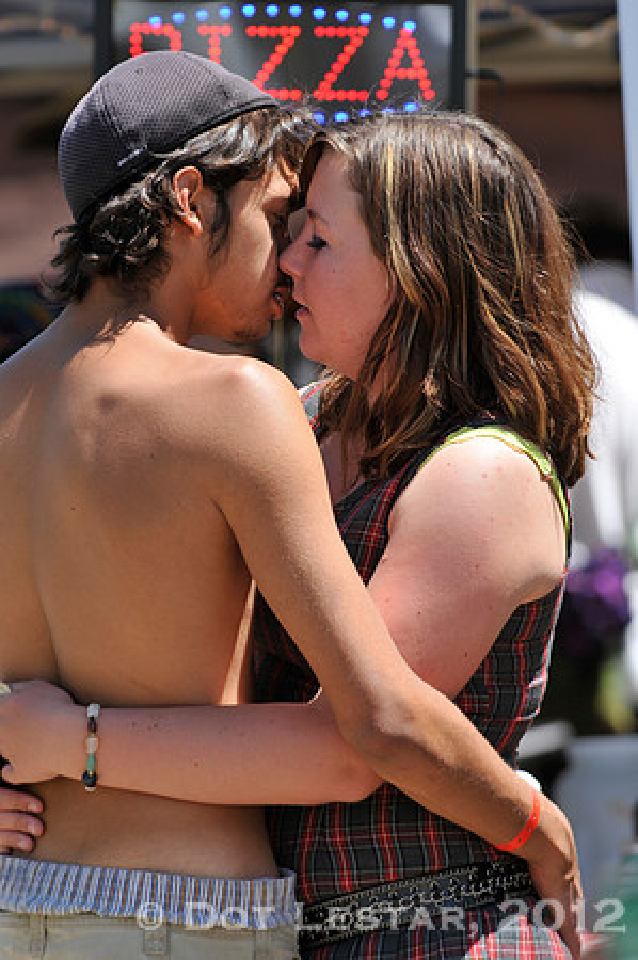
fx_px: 15986
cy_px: 480
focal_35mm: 600
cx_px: 319
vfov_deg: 3.4
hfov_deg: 2.3
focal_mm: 400
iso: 200
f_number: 9
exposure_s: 1/320
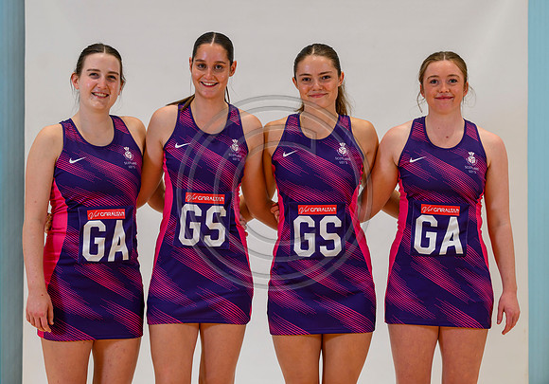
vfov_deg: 12.8
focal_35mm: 110
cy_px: 180
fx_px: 1705
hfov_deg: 18.3
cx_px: 282
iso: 500
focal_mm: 96
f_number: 3.5
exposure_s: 1/160
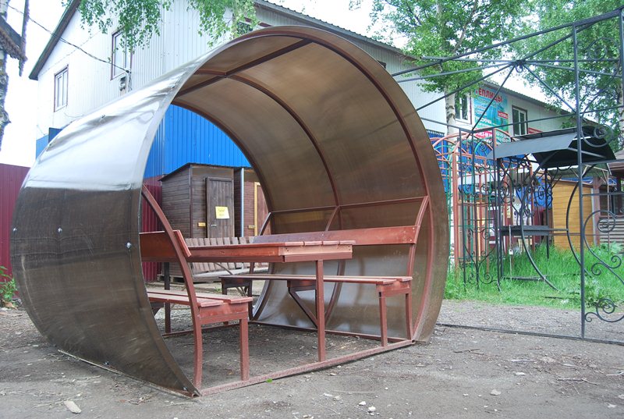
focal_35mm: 33
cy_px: 210
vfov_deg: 40.1
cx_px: 312
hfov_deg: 57.1
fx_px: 573
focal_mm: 22
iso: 100
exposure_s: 1/125
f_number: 5.6
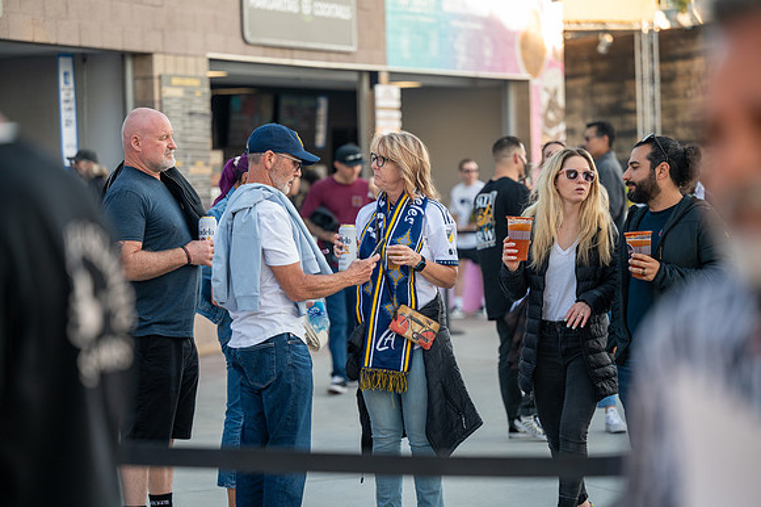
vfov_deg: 11.4
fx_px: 2535
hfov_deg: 17.1
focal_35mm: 120
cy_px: 254
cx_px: 380
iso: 560
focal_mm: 120
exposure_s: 1/800
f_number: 2.8
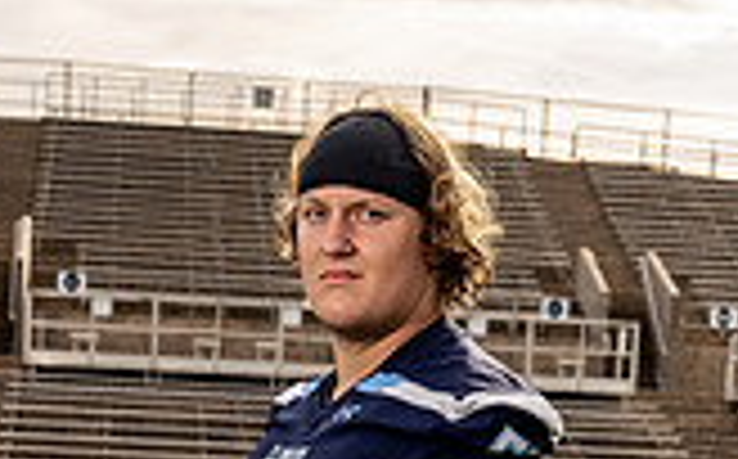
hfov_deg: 16.2
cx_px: 320
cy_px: 972
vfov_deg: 9.4
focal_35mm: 129
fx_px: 2591
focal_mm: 46
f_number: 5.6
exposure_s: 1/250
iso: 100
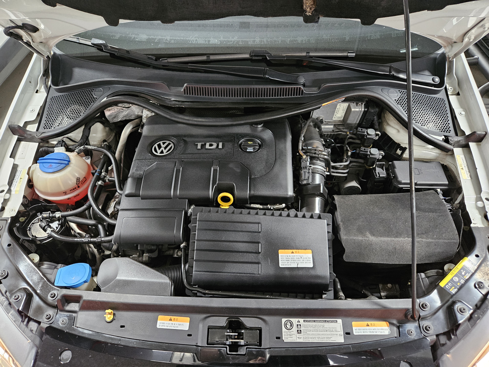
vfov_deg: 58.9
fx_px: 325
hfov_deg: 73.9
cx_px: 244
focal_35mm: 23
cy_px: 184
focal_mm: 5.4
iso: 800
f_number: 1.8
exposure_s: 1/24
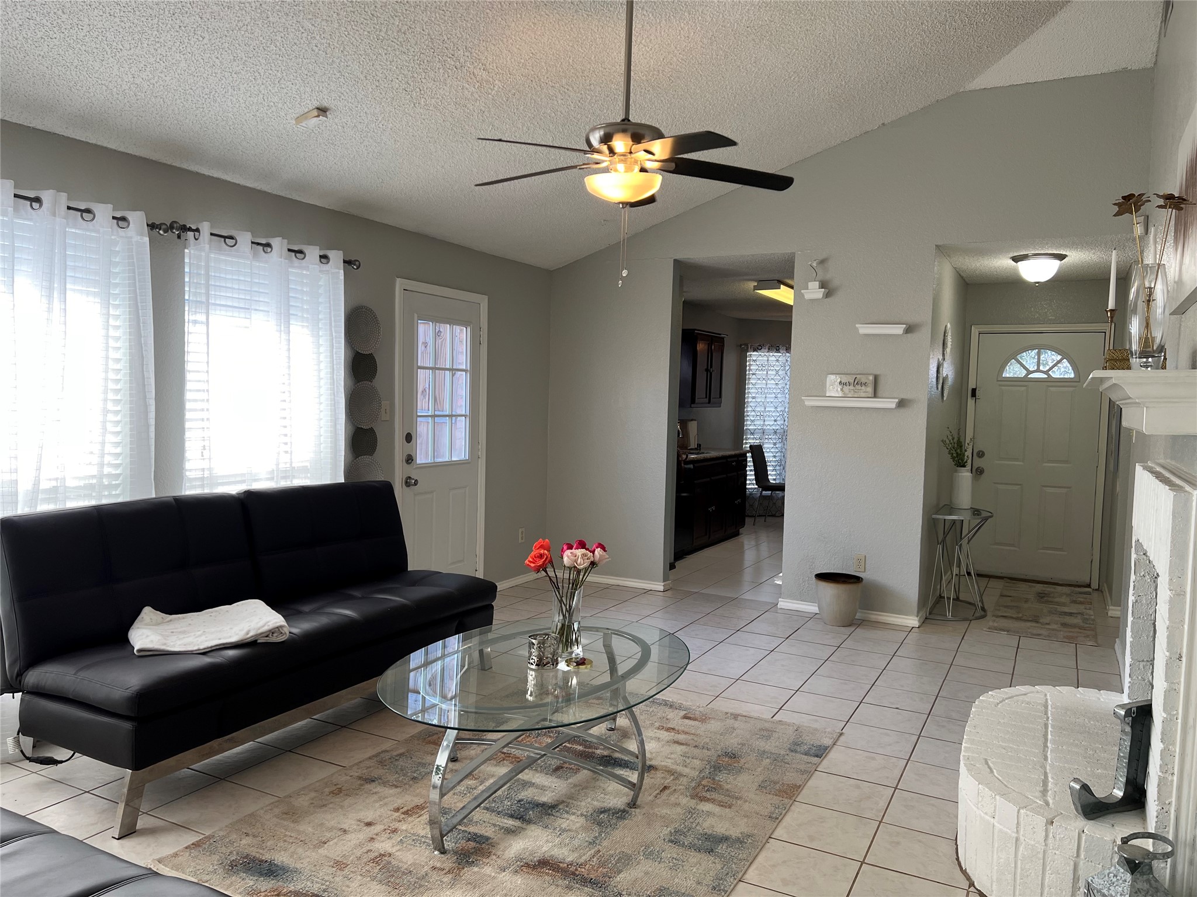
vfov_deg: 53.1
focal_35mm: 26
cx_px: 598
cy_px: 448
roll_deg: -1.9
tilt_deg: -4.0
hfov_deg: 67.3
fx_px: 899
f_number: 1.5
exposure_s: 1/121
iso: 50
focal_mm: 5.7
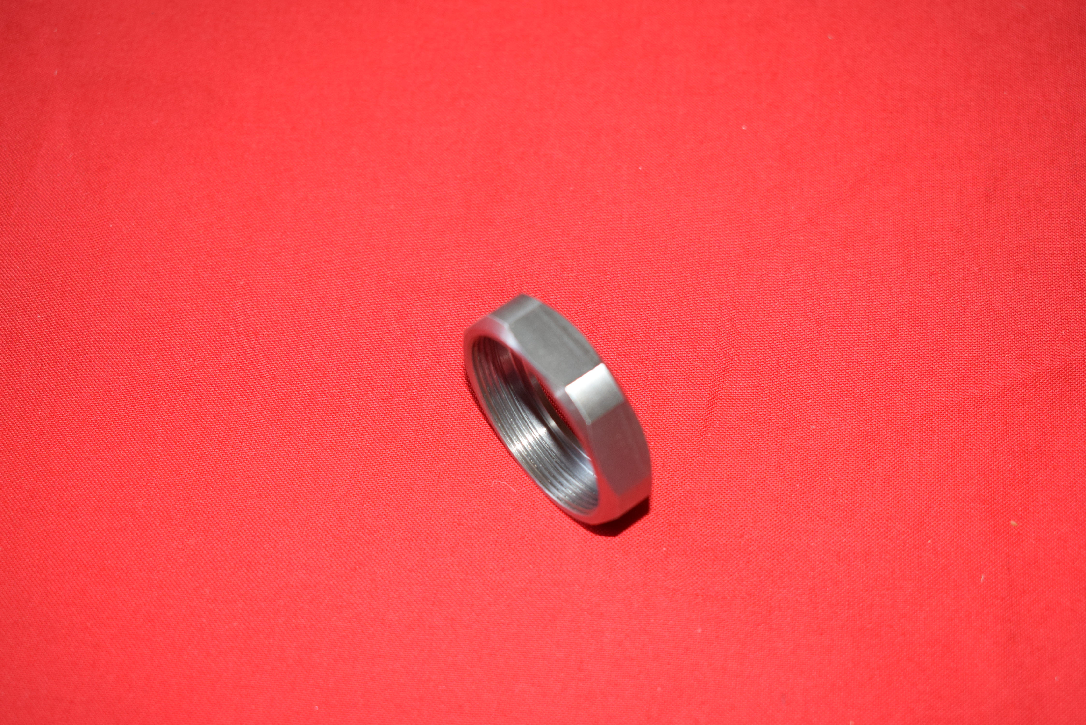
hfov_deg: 37.8
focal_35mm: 52
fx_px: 1584
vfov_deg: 25.8
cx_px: 543
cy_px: 362
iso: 800
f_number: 5.6
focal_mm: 35
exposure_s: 1/160
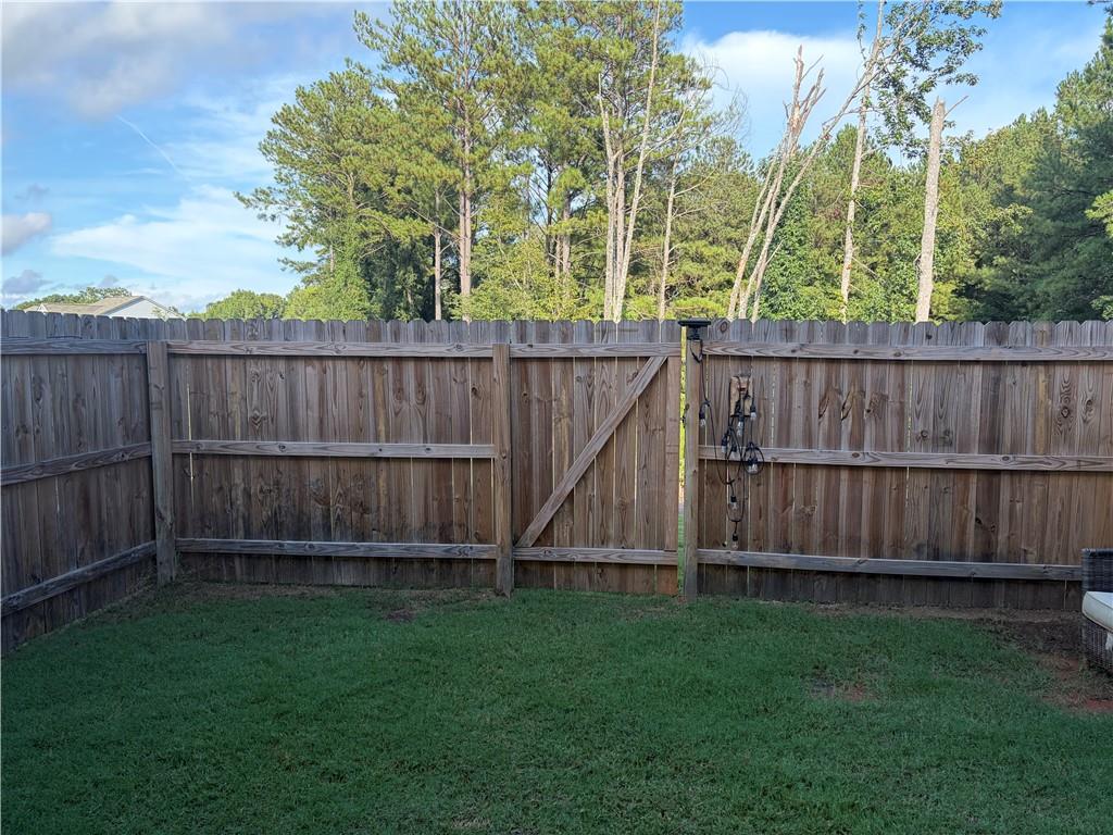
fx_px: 836
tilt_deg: -4.2
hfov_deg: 67.3
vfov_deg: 53.1
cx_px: 556
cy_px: 418
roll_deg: +0.9
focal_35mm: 26
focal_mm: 5.96
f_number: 1.6
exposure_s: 1/764
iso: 64
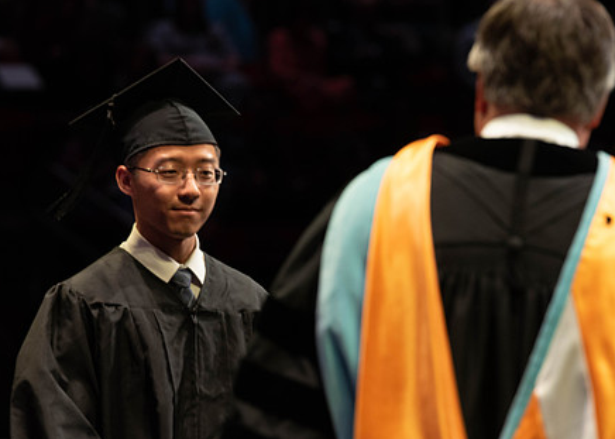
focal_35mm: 264
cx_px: 264
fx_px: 4609
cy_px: 239
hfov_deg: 7.6
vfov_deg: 5.4
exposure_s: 1/320
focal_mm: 185
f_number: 4.5
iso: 1600
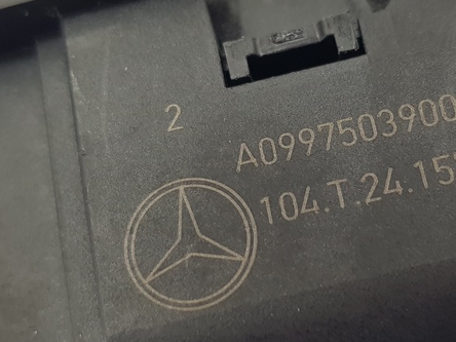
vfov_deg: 24.4
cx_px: 299
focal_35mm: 60
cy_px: 199
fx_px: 790
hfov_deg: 32.0
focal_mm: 4.2
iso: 80
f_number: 1.7
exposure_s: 1/100
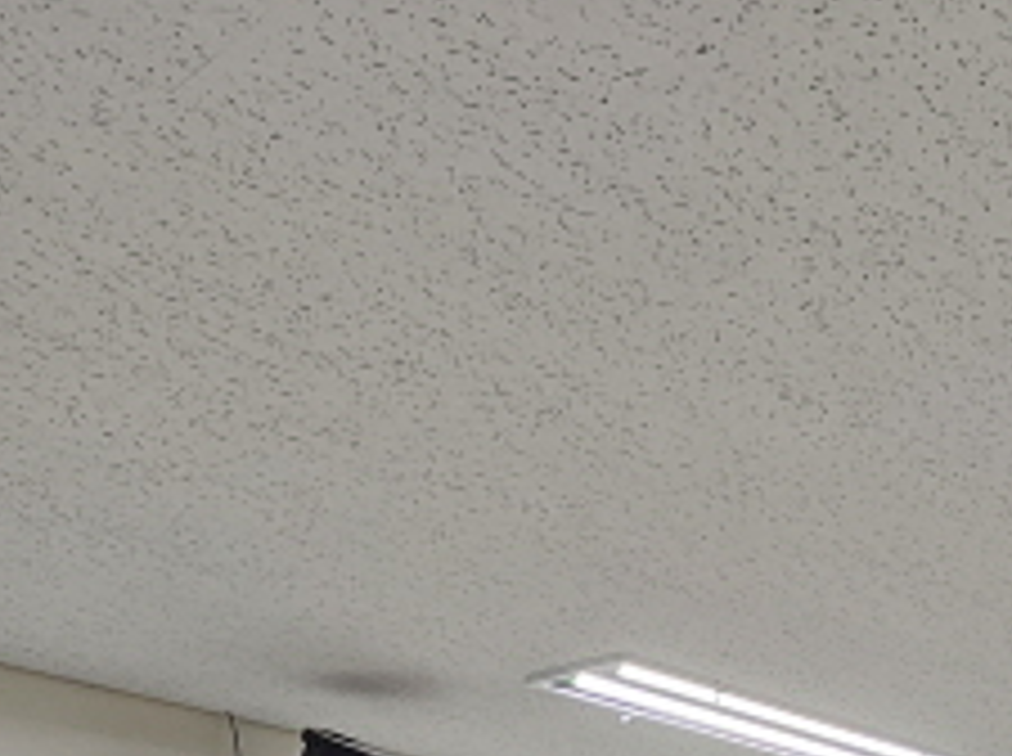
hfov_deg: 33.7
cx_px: 841
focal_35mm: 55
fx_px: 1605
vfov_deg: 23.0
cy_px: 1030
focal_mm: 2.2
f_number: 2.2
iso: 100
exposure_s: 1/60
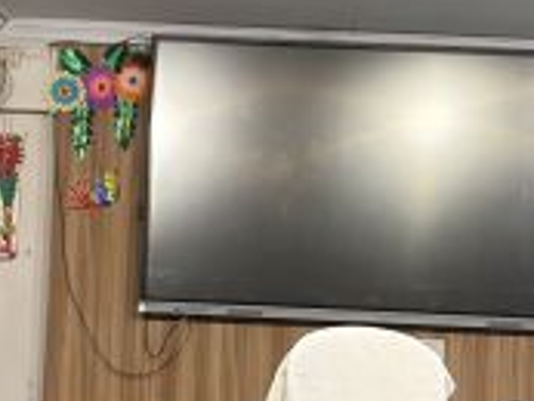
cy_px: 182
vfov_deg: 8.3
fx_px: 2779
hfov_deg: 11.0
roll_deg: -2.1
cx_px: 324
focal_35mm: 180
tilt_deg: +5.8
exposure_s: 1/50
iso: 64
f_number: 1.6
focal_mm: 5.96
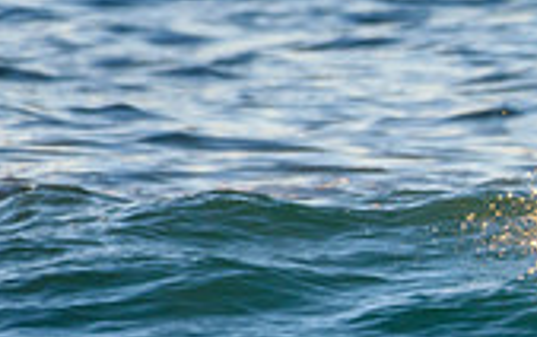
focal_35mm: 2618
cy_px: 424
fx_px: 38353
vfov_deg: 0.5
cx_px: 864
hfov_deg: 0.8
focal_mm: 500
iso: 800
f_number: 5.6
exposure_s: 1/1600
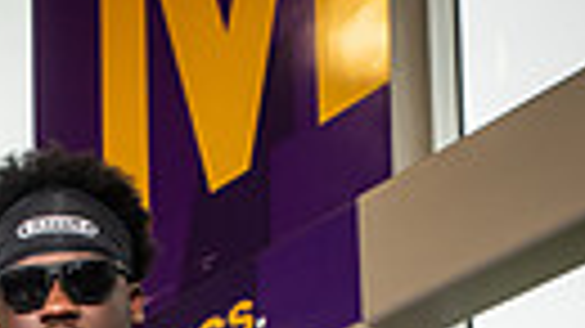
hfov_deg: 16.7
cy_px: 890
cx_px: 81
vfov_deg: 8.4
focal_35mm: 127
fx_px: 1969
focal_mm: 35
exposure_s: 1/250
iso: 500
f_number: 5.6
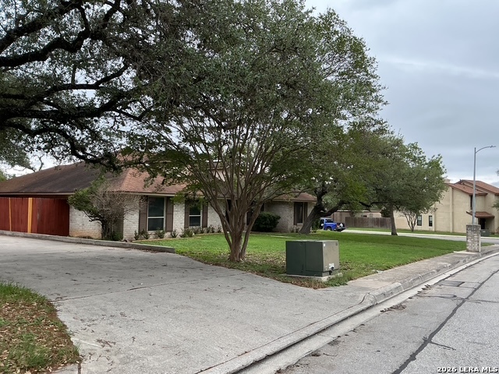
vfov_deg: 48.2
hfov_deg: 61.7
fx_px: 418
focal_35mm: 29
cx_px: 250
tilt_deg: +3.7
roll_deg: -0.9
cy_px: 187
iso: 25
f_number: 1.8
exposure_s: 1/223
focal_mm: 3
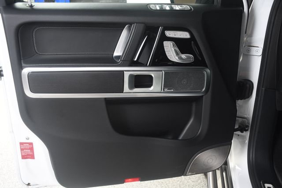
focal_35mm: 34
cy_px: 94
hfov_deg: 55.8
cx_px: 141
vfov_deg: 38.8
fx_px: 266
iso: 100
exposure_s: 1/160
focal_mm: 23
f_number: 4.5
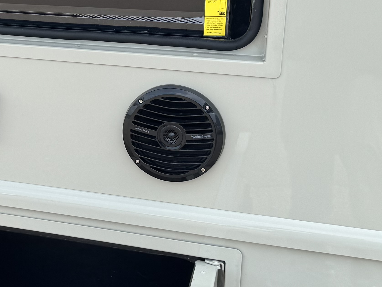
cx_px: -50
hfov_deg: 22.4
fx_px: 905
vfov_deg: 17.8
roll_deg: +1.7
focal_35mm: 82
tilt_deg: -13.0
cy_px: 60
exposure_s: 1/2041
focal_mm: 6.76
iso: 80
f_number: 1.78
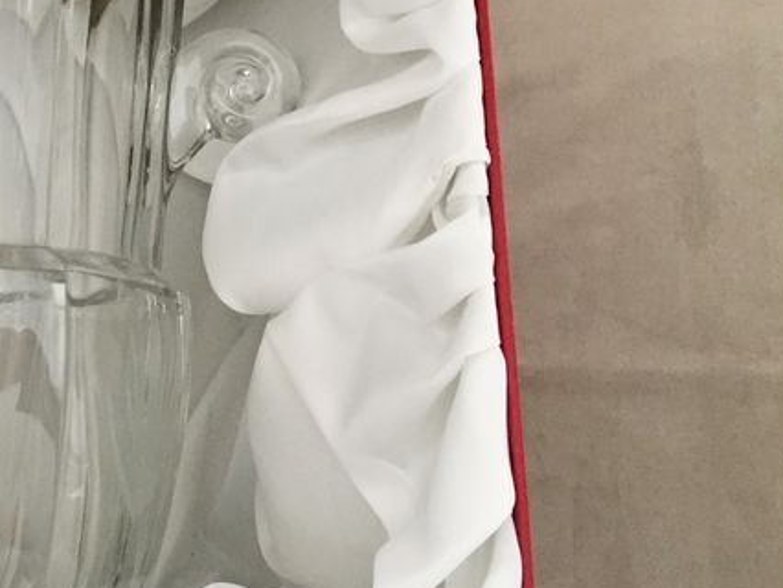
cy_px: 200
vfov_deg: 21.6
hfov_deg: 25.9
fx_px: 1539
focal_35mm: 68
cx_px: -125
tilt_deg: -75.0
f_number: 2.2
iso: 200
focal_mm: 4.15
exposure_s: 1/33
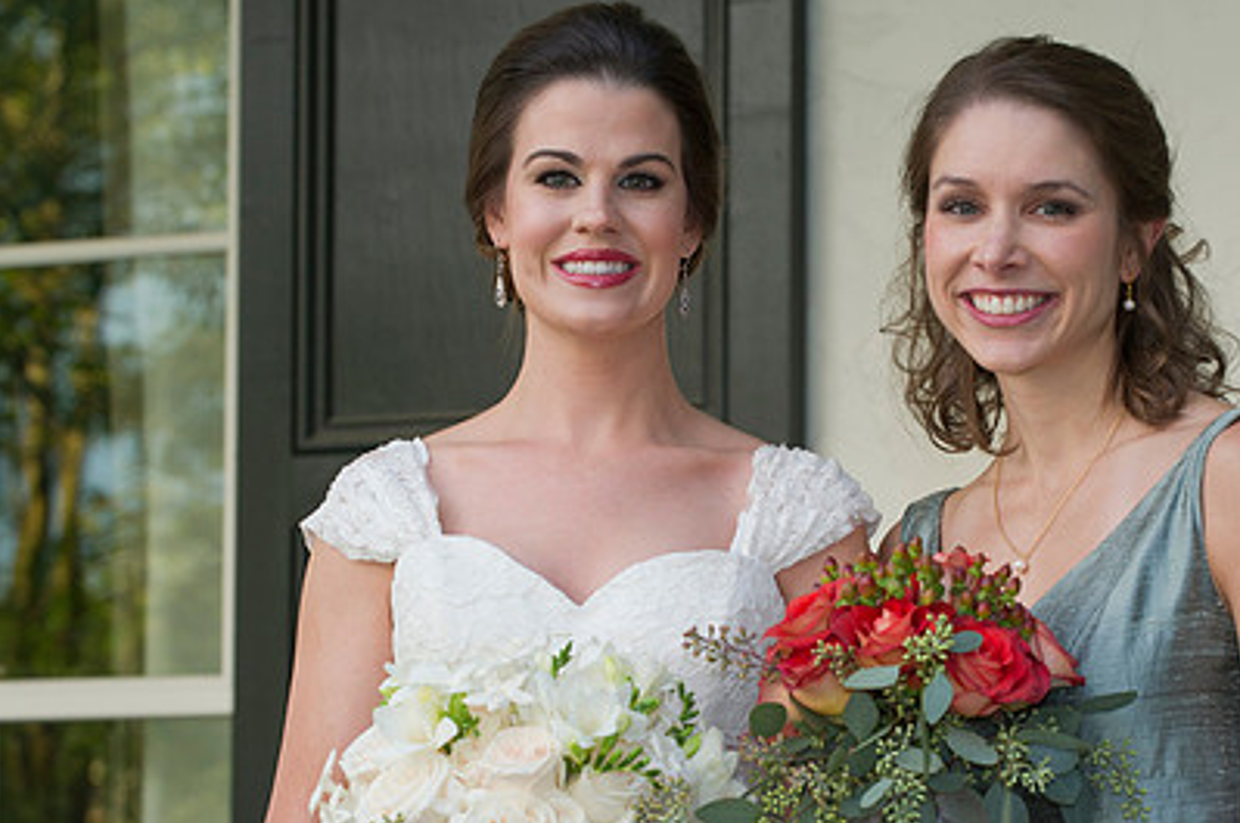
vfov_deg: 8.6
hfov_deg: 12.9
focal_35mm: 160
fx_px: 5504
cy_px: 491
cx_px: 702
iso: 500
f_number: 5
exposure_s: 1/100
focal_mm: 110
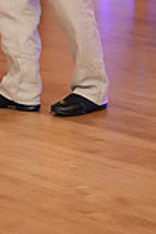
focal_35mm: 232
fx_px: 1508
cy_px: -145
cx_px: -102
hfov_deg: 5.8
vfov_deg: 8.6
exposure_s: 1/250
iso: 5000
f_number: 2.2
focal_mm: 61
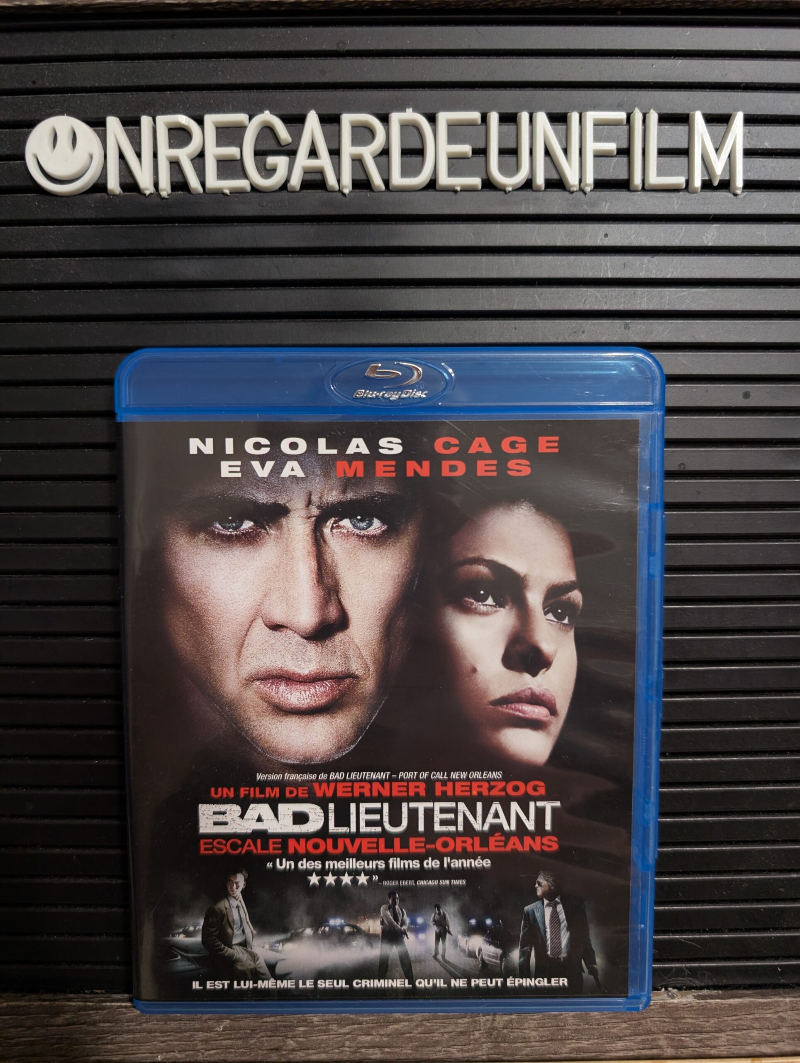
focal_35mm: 24
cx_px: 400
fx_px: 738
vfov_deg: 71.5
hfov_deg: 56.9
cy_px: 532
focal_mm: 6.9
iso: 602
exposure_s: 1/120
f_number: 1.68
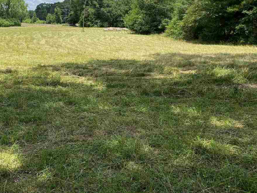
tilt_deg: -8.0
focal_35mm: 38
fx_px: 282
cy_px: 55
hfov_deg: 47.7
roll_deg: -0.8
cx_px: 75
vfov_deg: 37.1
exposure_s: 1/2268
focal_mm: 4.25
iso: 32
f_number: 1.8
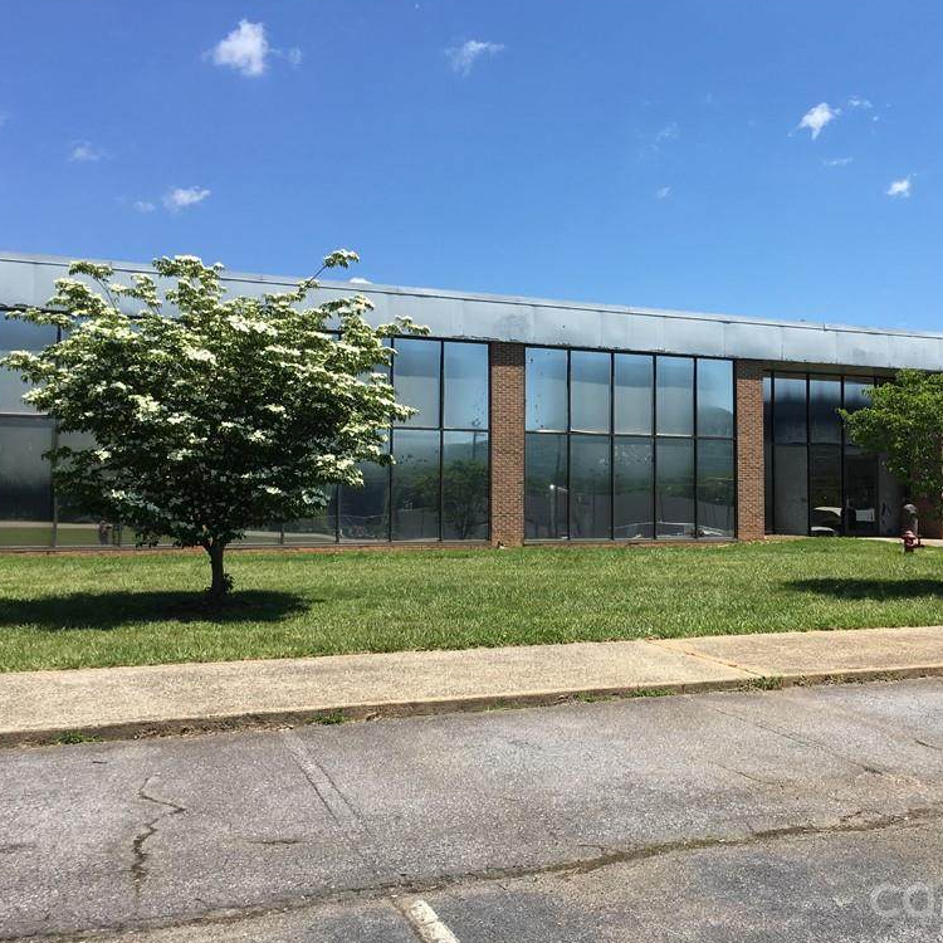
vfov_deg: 47.2
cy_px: 465
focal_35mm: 35
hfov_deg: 46.7
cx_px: 605
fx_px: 1079
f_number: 2.2
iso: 25
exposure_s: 1/1304
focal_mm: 4.15
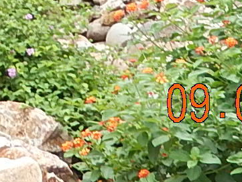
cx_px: -269
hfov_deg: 7.3
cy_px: -349
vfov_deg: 5.4
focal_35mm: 258
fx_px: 1804
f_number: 4.2
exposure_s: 1/100
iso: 125
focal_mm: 7.3
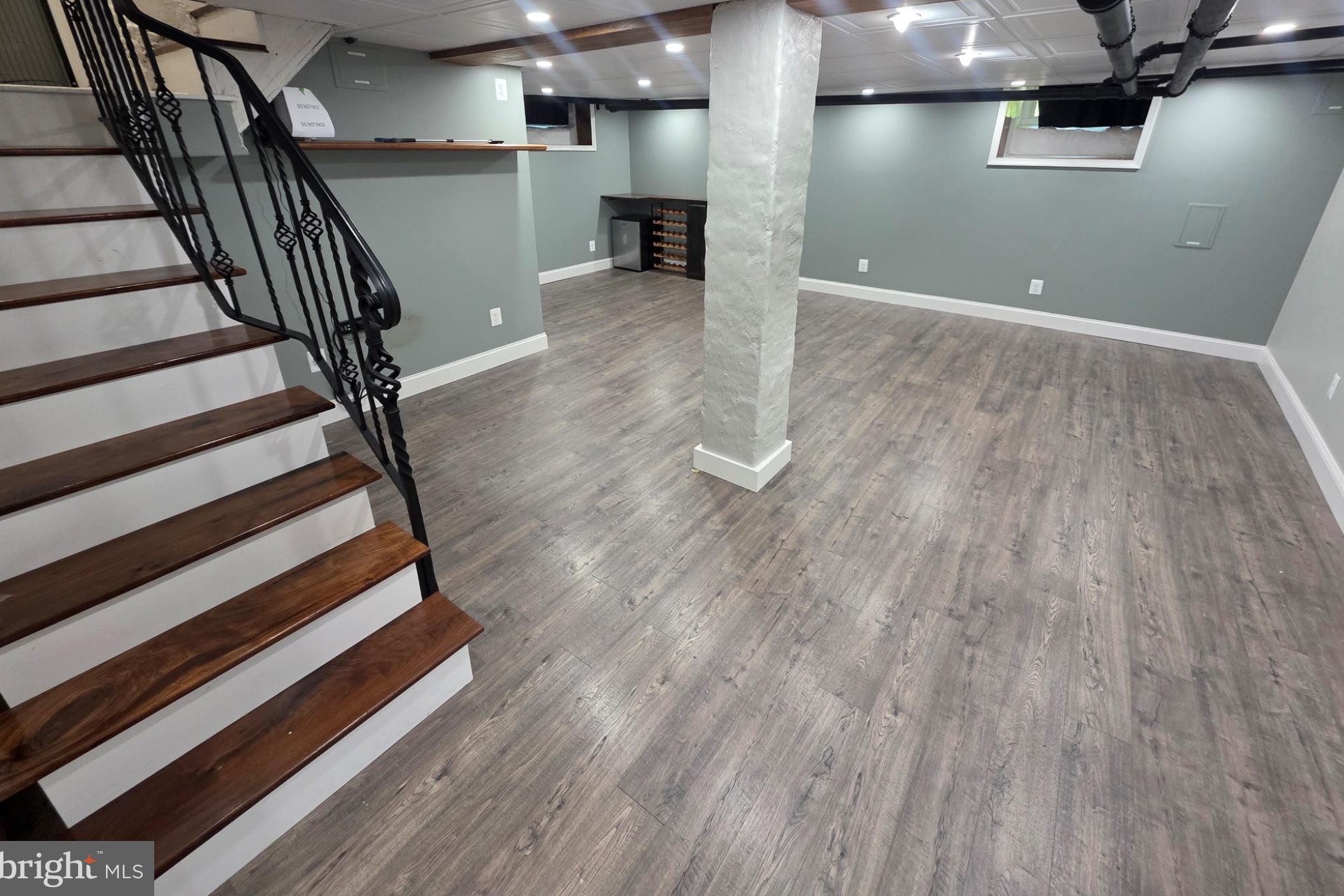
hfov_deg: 104.2
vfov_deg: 80.6
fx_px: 523
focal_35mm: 14
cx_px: 680
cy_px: 375
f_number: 1.9
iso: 320
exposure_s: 1/60
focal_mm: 2.2
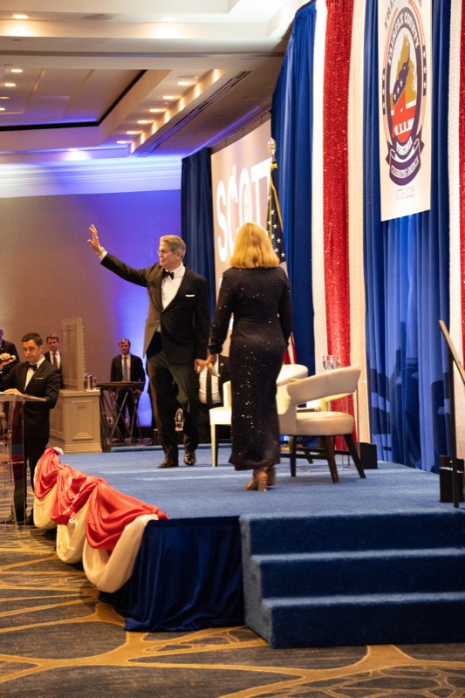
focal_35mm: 105
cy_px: 349
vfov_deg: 19.5
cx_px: 232
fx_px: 2035
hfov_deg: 13.0
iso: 6400
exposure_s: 1/80
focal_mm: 70
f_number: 2.8
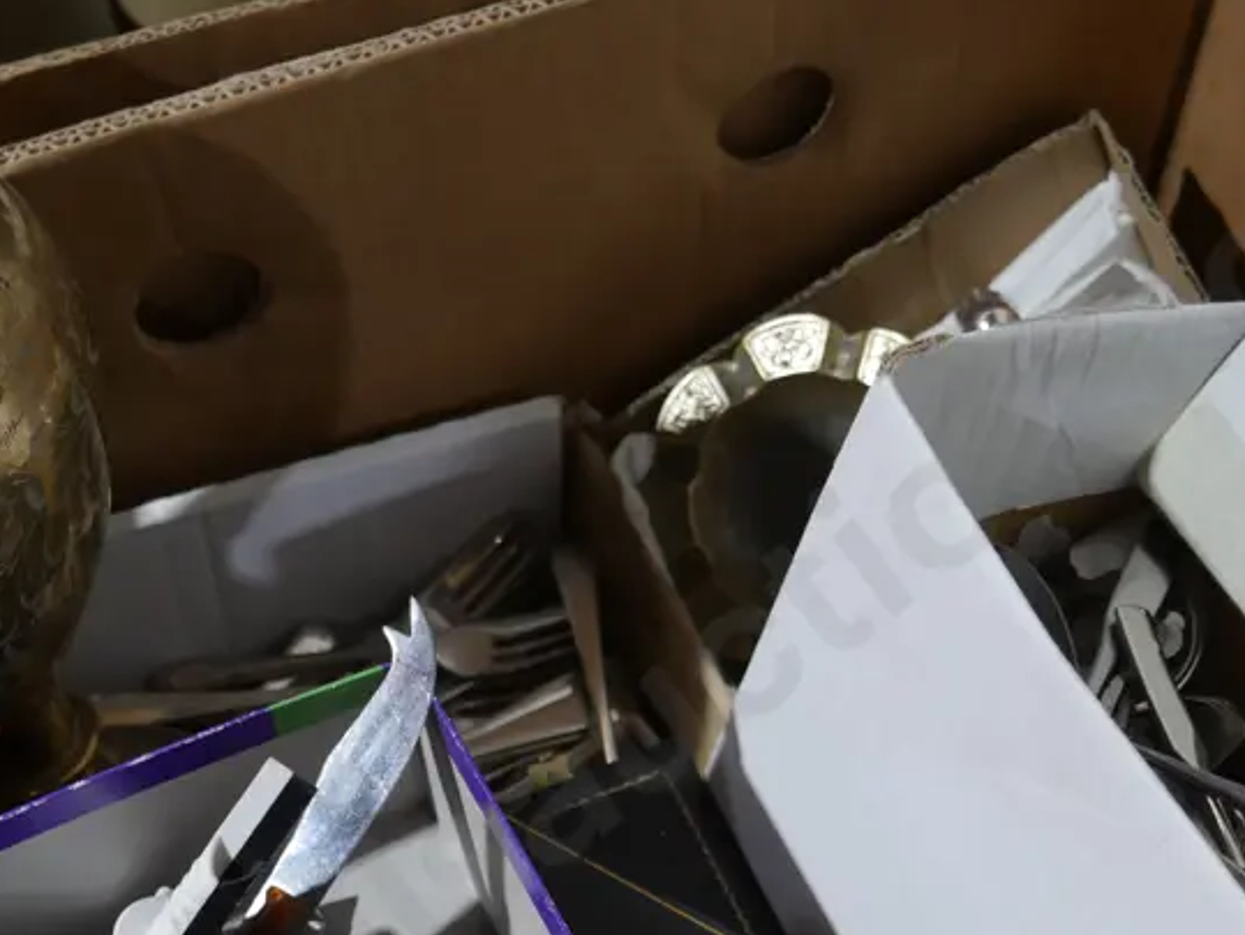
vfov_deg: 25.3
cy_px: 719
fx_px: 2051
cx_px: 668
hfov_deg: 33.7
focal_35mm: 57
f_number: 3.6
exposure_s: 1/60
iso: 640
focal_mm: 15
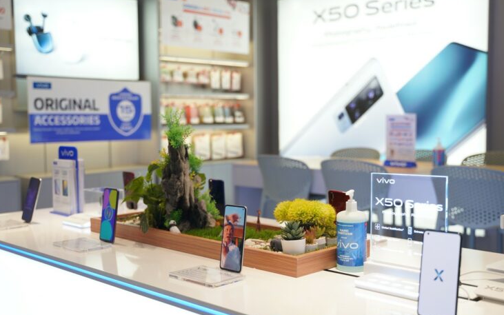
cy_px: 160
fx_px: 604
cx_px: 259
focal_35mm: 44
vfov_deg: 29.2
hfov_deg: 45.3
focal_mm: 41
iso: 160
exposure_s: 1/100
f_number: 2.8
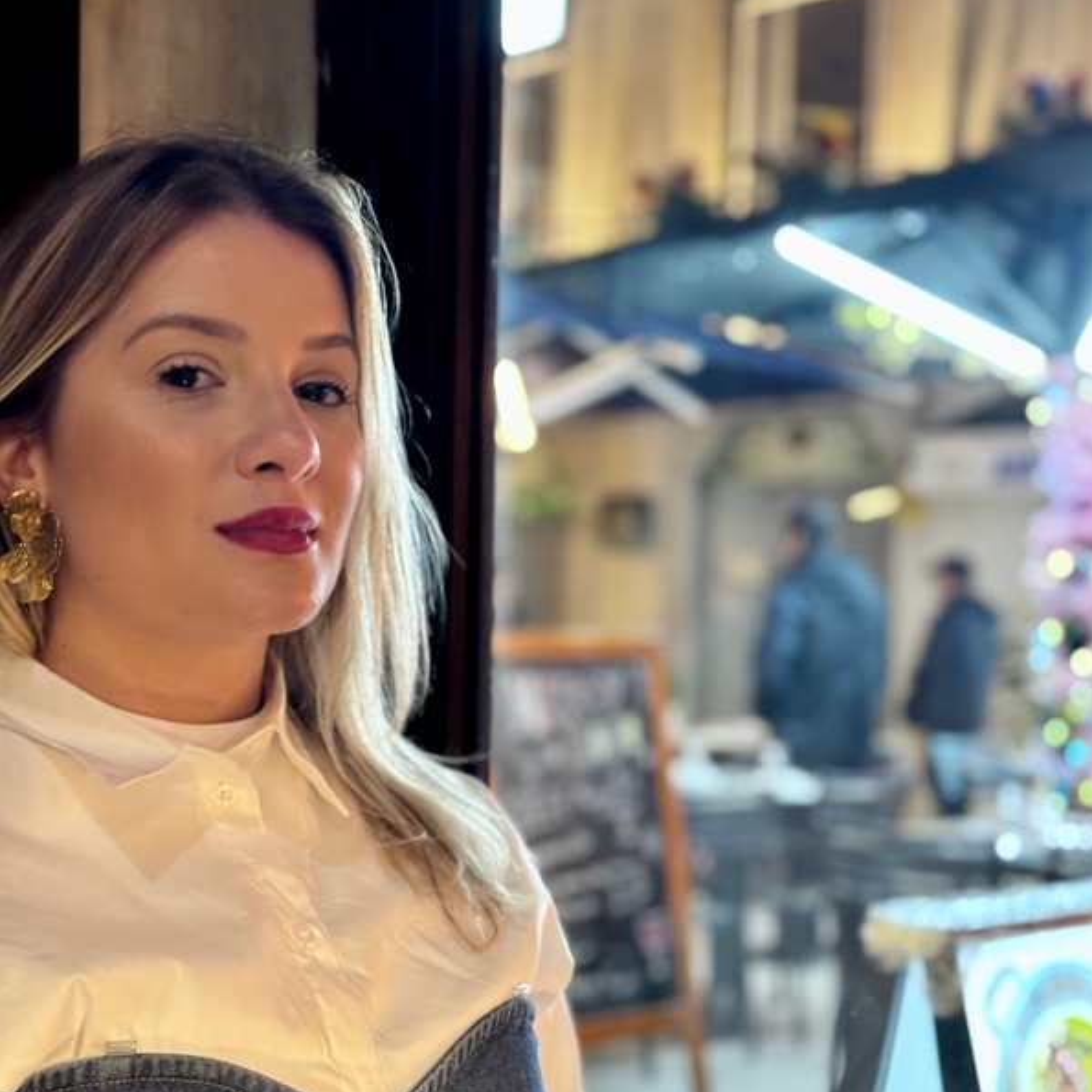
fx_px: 2034
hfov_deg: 30.0
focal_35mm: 57
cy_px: 630
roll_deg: -1.9
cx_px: 549
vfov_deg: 30.0
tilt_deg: -1.8
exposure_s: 1/25
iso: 500
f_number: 1.78
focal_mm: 6.76
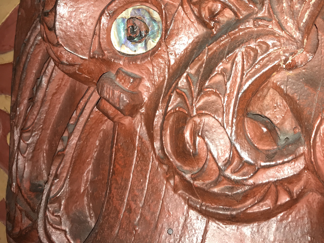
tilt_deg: +10.1
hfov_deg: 36.4
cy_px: 19
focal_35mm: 52
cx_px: 221
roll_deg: +0.6
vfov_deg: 26.9
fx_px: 487
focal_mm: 3.99
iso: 25
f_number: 1.8
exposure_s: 1/17
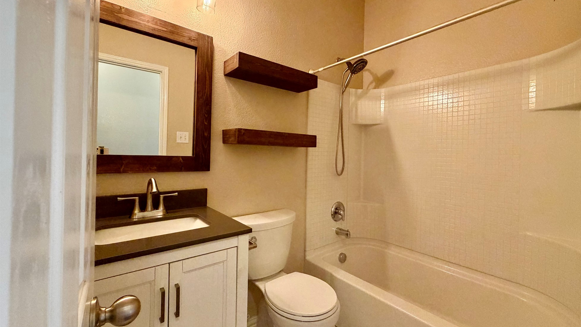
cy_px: 154
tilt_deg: -0.4
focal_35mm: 16
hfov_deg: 99.3
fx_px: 246
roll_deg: -1.2
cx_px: 304
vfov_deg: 67.0
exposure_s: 1/60
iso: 500
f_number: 2.2
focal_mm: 2.22
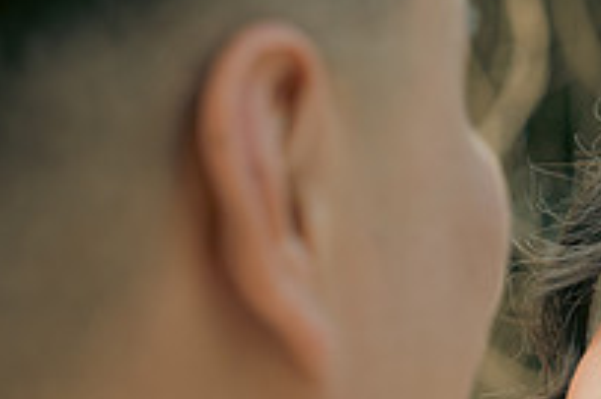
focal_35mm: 206
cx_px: 560
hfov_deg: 9.9
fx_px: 3436
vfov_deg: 6.6
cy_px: 525
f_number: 3.5
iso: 125
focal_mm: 48
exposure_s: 1/160
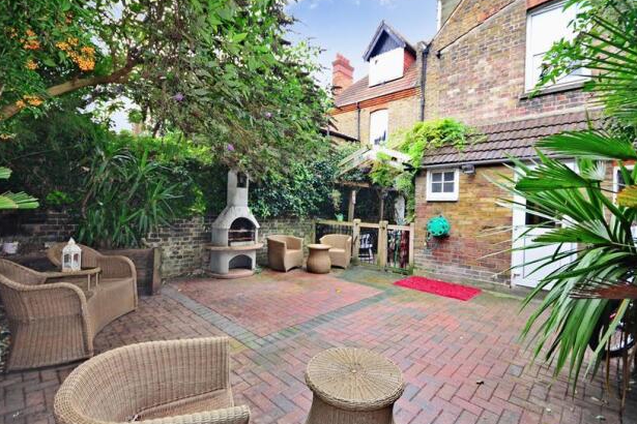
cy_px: 210
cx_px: 319
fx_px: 283
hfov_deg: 96.7
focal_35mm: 16
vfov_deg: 73.7
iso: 400
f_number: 5.6
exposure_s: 1/25
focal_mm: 10
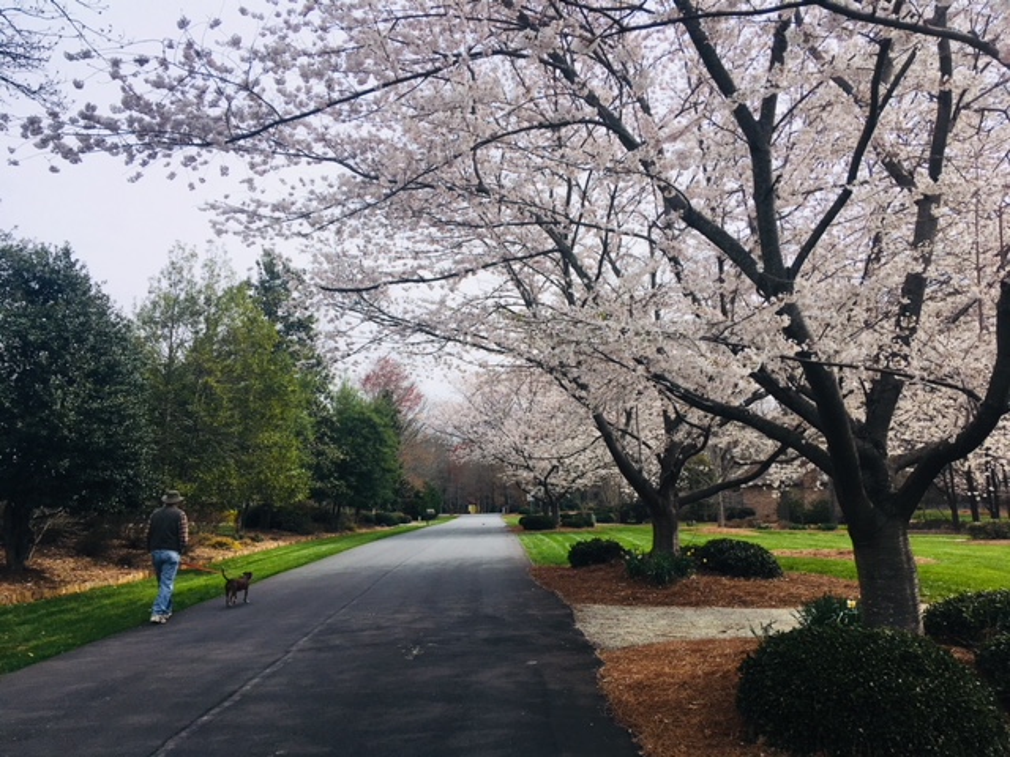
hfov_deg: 61.7
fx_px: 846
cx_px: 505
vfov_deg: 48.2
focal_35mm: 29
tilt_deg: +8.3
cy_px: 378
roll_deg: +0.9
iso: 25
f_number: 2.2
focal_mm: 4.15
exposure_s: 1/1399
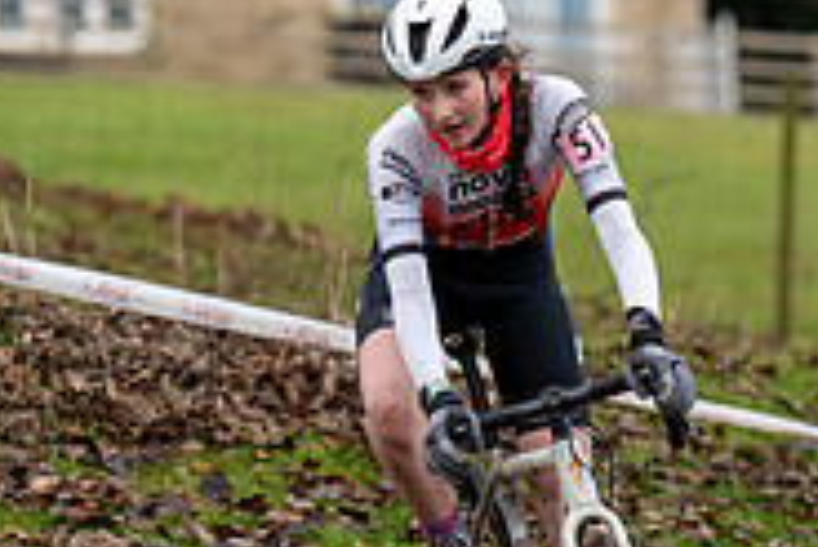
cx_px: 484
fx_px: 12802
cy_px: 115
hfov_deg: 3.7
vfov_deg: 2.4
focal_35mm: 563
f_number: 3.2
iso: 800
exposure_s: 1/1000
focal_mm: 141
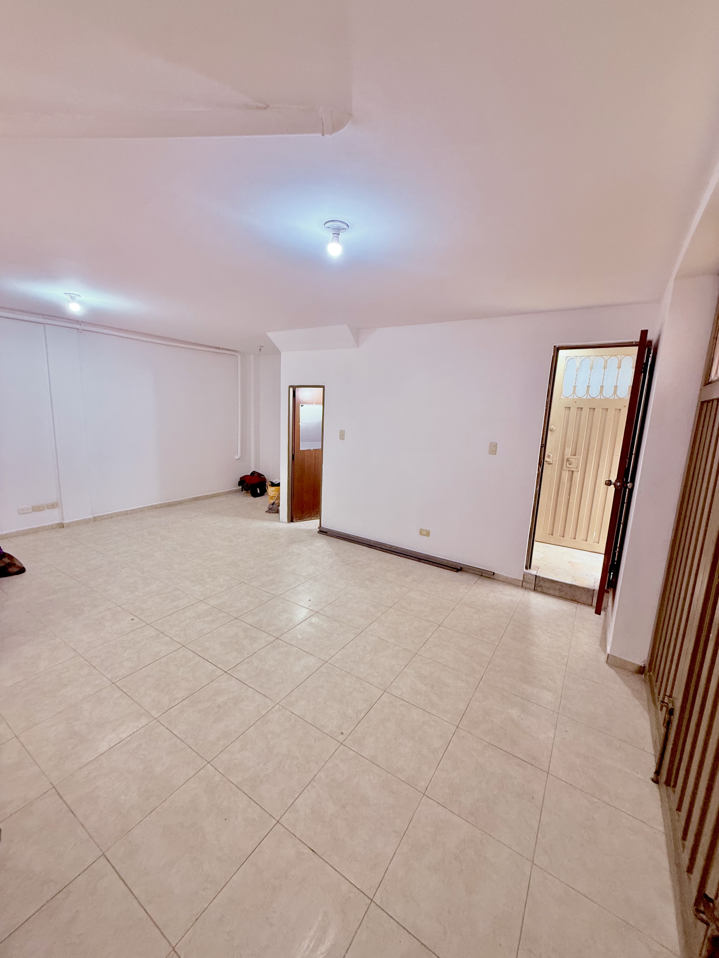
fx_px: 388
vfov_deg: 102.1
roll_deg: -2.4
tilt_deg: -9.5
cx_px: 360
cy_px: 479
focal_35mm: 14
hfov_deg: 85.7
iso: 320
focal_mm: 2.22
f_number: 2.2
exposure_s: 1/60
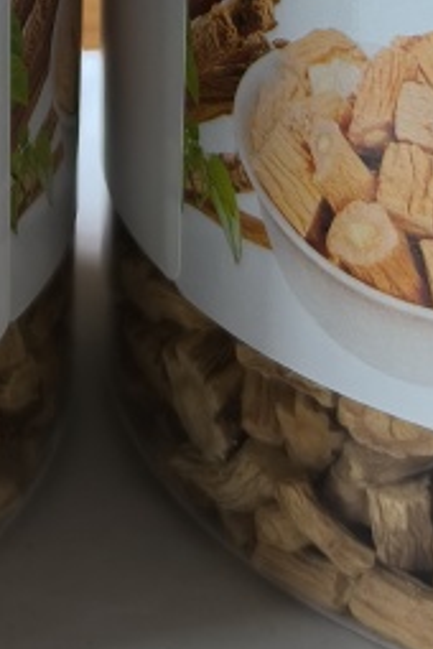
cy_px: -284
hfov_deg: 13.5
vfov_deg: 18.4
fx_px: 1804
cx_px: 15
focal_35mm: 100
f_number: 1.79
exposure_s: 1/100
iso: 80
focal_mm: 4.69
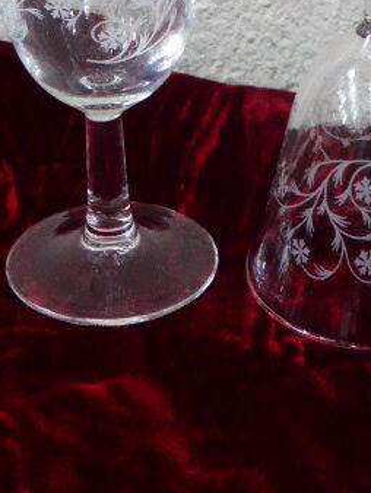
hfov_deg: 10.6
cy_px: 86
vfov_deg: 14.0
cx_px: 326
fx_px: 1998
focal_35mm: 140
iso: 400
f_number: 5
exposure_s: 1/15
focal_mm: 12.5
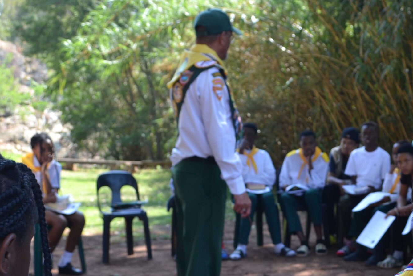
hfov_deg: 31.5
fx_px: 723
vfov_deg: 21.4
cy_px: 194
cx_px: 292
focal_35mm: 63
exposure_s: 1/125
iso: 200
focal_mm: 22
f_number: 5.6
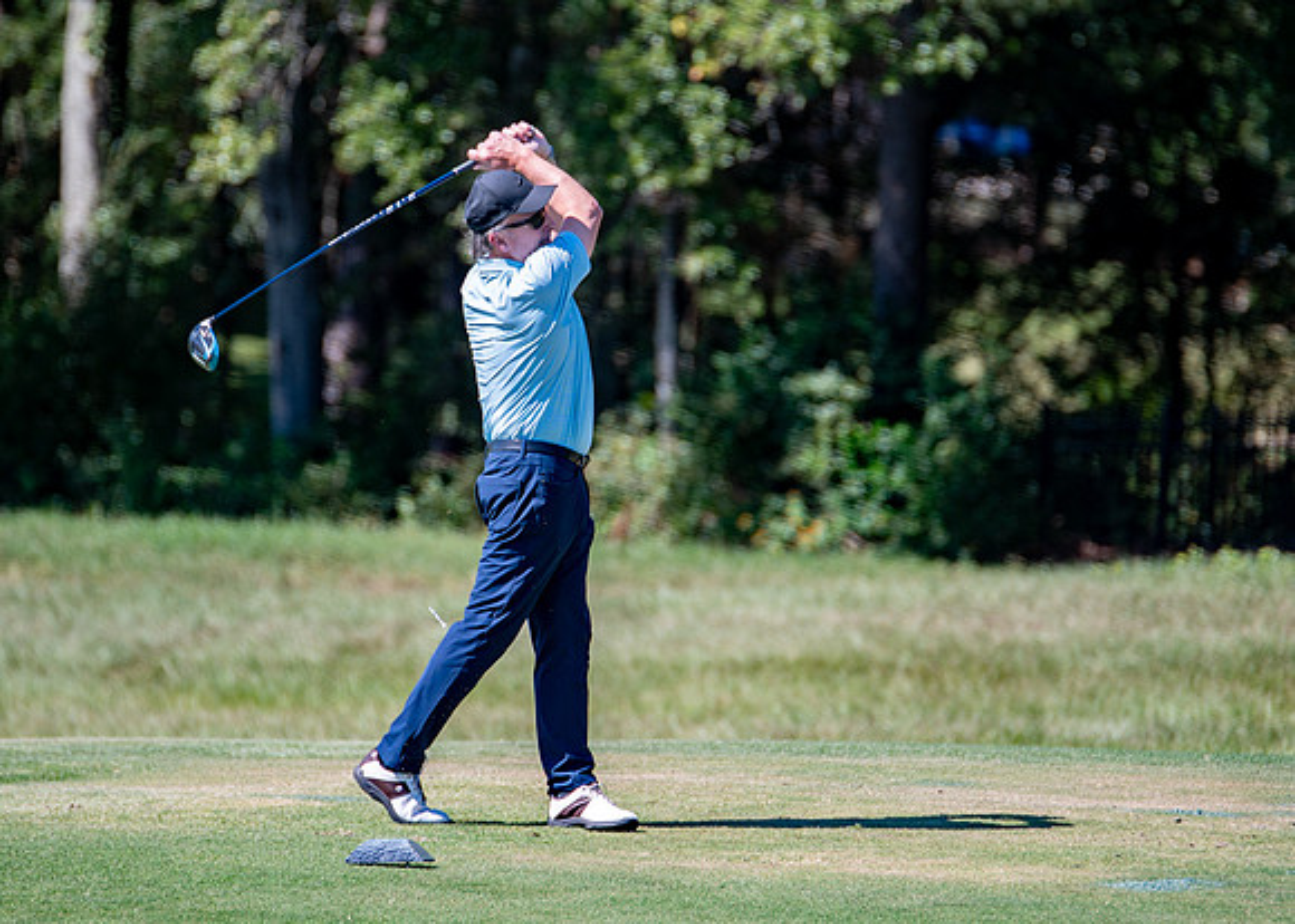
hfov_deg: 6.3
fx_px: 11695
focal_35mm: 318
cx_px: 655
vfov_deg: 4.5
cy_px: 428
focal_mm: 200
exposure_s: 1/1250
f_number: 2.8
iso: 100
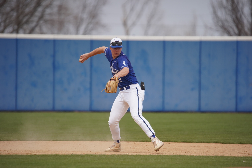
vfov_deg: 2.3
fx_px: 4103
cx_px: 125
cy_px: 86
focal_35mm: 586
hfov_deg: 3.5
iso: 500
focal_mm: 552
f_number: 6.3
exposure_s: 1/1600
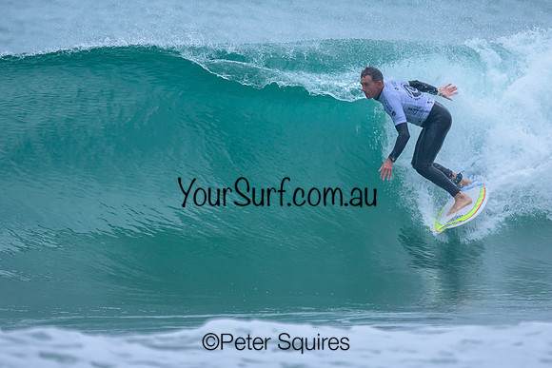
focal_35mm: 1100
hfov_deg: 1.9
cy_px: 115
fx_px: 16867
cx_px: 306
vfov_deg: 1.3
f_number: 6.3
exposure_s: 1/2000
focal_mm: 800
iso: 720
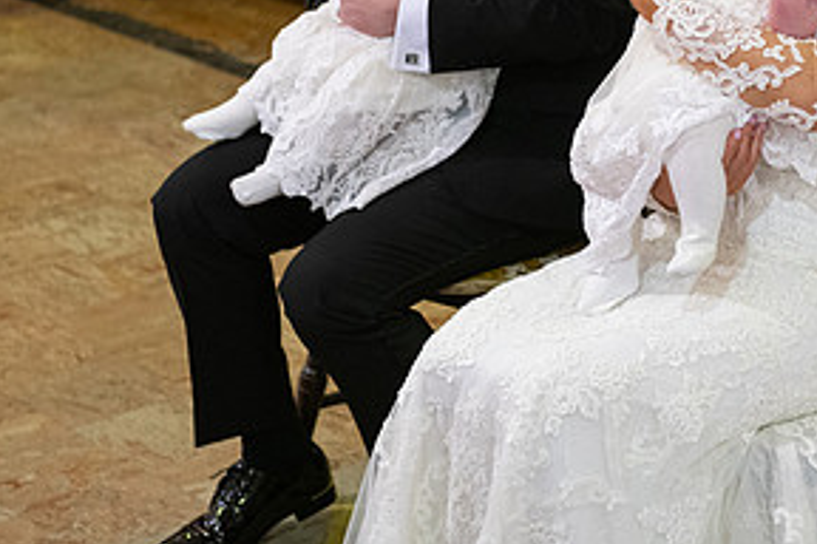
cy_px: 38
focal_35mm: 121
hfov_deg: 16.9
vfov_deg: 11.2
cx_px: 559
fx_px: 2746
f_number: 3.5
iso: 1250
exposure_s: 1/160
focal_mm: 60
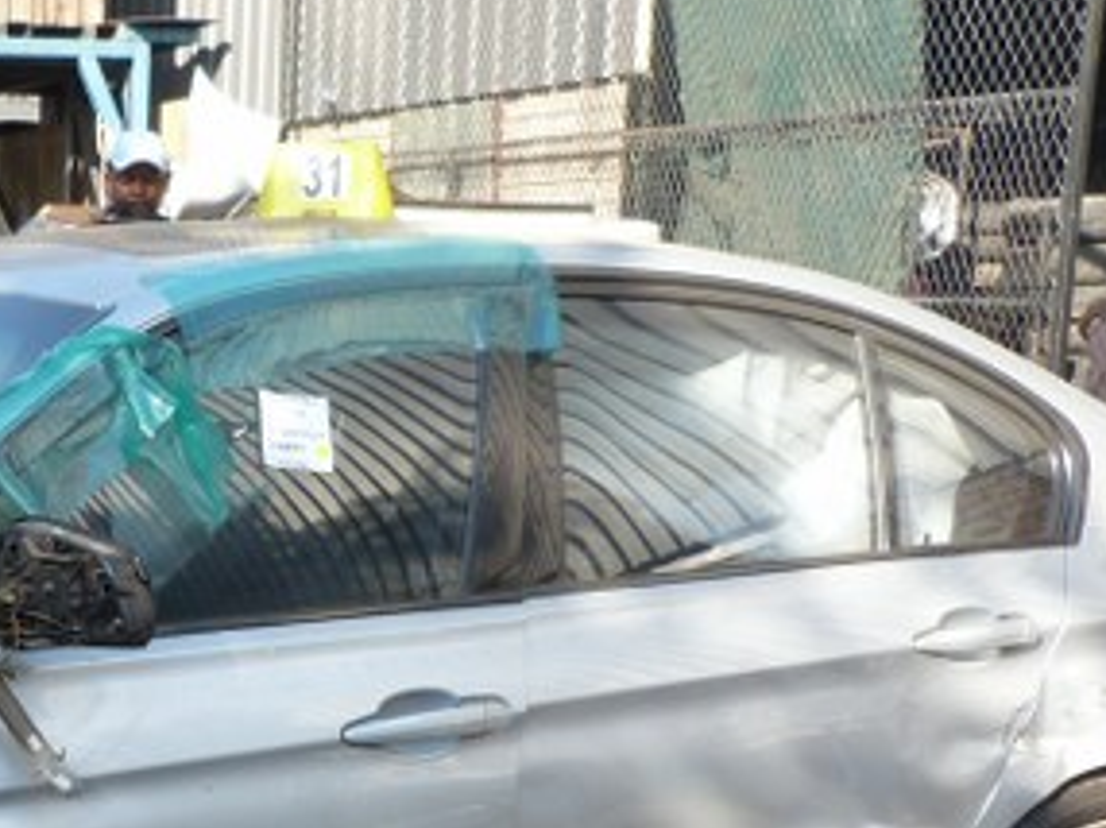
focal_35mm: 70
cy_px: 665
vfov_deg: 20.7
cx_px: -97
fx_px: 2235
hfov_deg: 25.8
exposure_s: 1/100
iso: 80
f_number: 3.6
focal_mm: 4.5
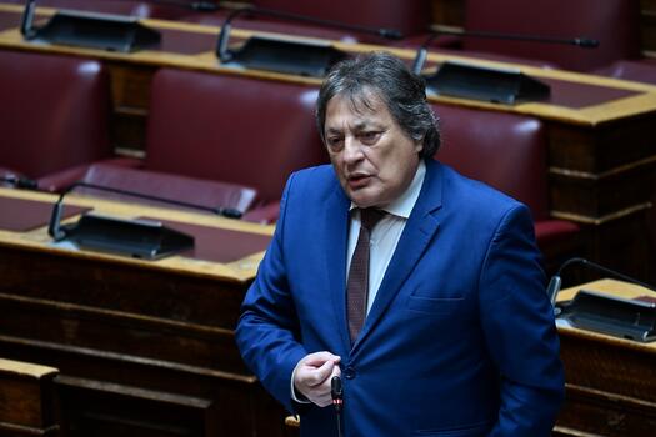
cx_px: 328
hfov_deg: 3.4
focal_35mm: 600
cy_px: 218
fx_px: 10932
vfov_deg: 2.3
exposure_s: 1/250
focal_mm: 600
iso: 1250
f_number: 6.3
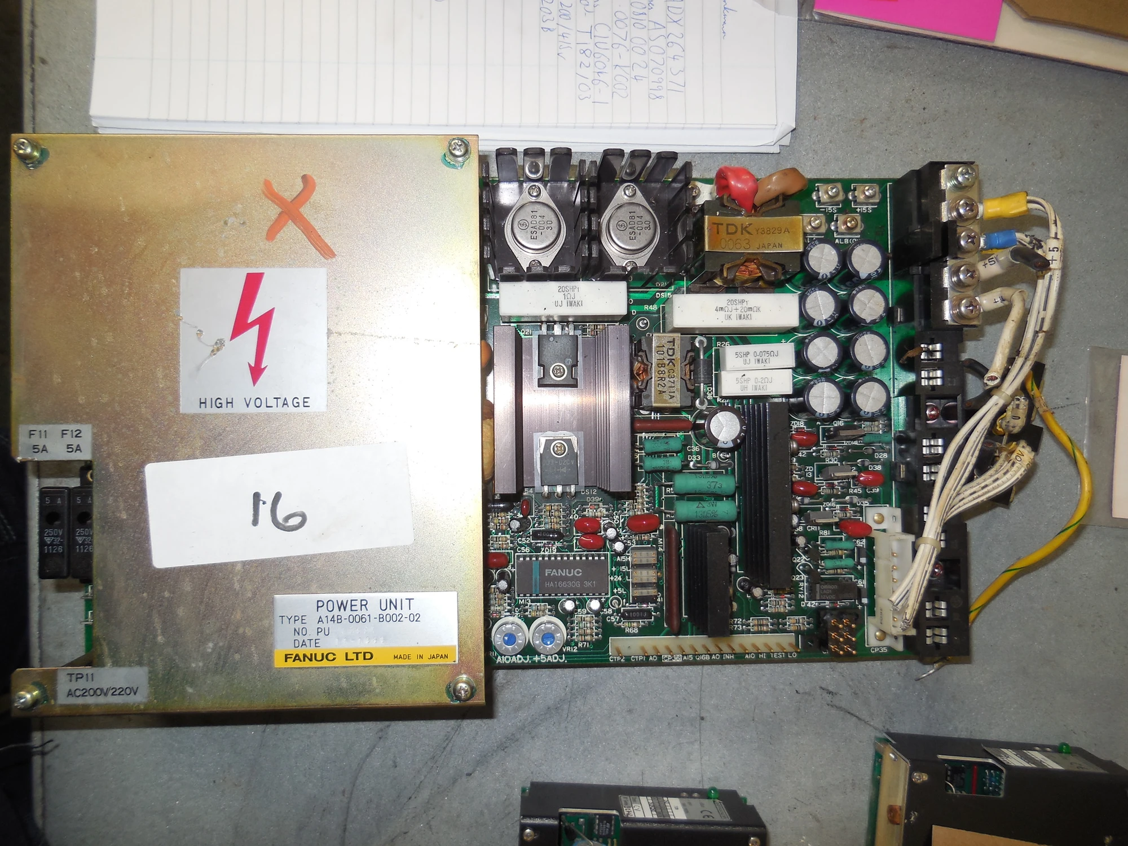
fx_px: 815
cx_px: 564
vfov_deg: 54.9
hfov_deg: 69.4
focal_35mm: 25
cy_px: 423
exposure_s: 1/25
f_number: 3.1
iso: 125
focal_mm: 4.5
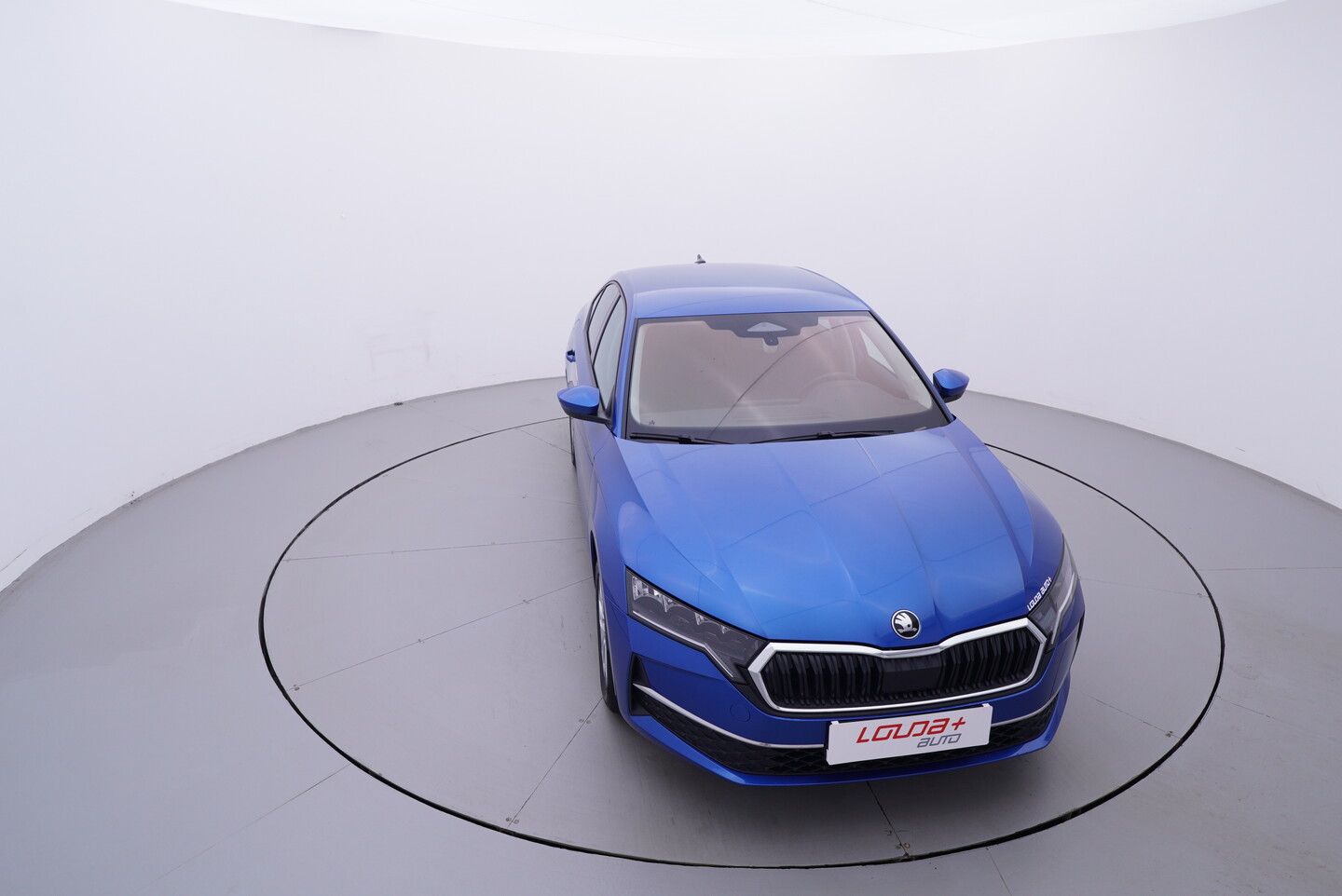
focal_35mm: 22
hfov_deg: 77.3
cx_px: 671
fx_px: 839
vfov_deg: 56.2
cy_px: 448
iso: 200
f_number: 5
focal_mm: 15
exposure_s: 1/80
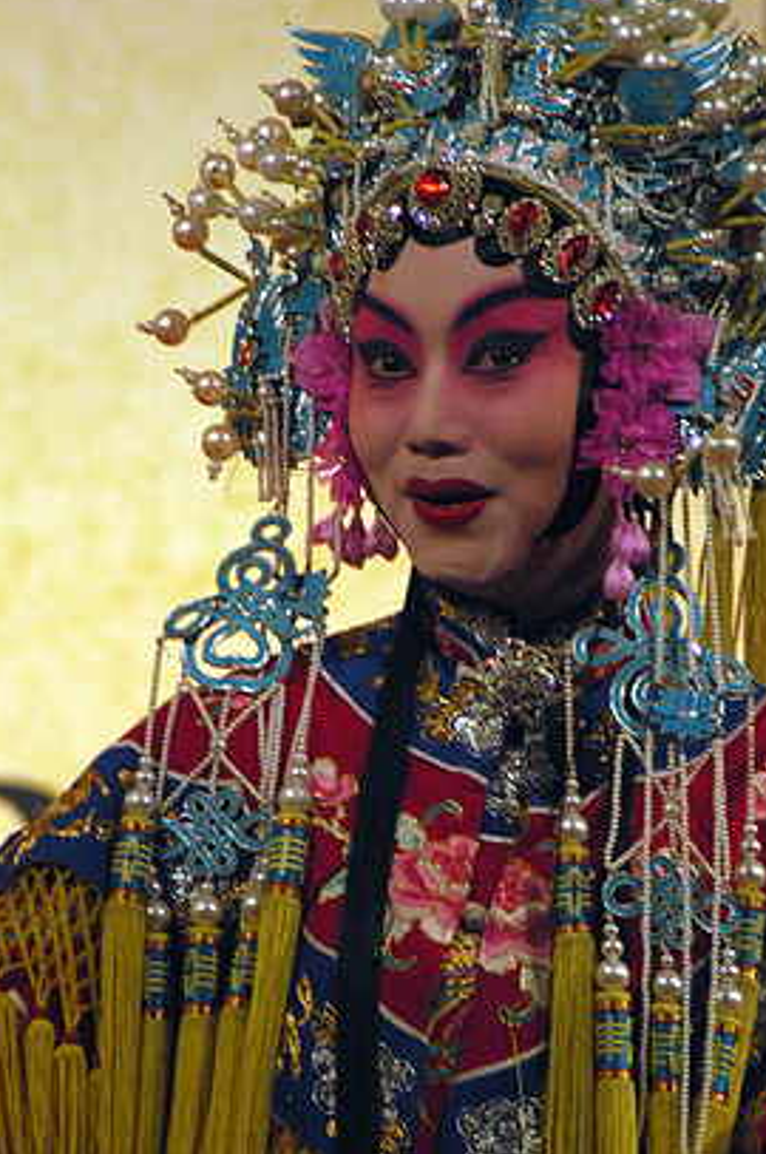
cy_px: 618
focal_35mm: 498
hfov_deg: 2.8
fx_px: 15948
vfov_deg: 4.1
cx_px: 410
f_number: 6
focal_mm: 300
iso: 800
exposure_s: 1/320
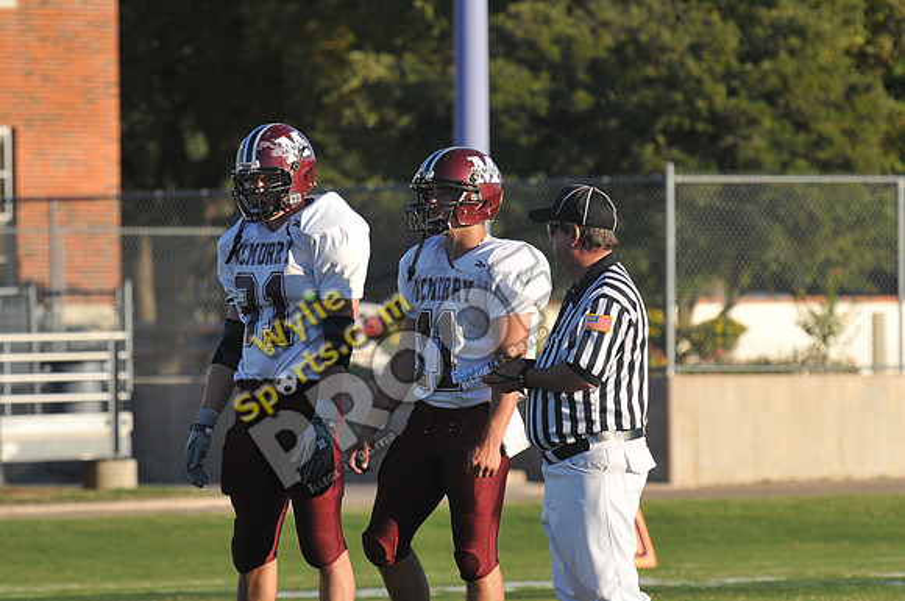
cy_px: 300
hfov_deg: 5.3
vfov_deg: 3.5
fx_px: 9790
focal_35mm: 390
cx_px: 452
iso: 320
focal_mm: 260
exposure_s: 1/640
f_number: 6.3
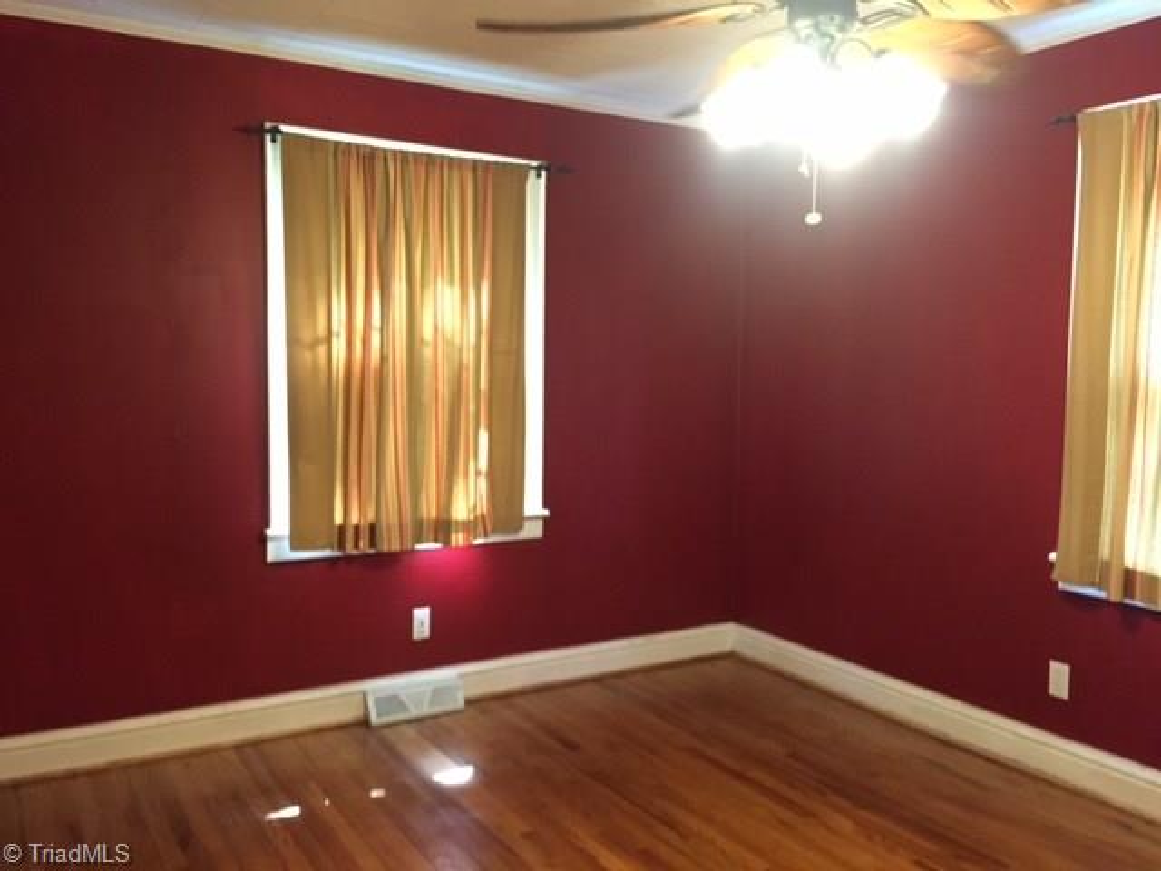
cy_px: 436
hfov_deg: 61.7
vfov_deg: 48.2
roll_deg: -0.8
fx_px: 973
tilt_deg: -2.5
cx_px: 580
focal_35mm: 29
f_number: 2.2
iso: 250
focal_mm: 4.15
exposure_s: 1/15
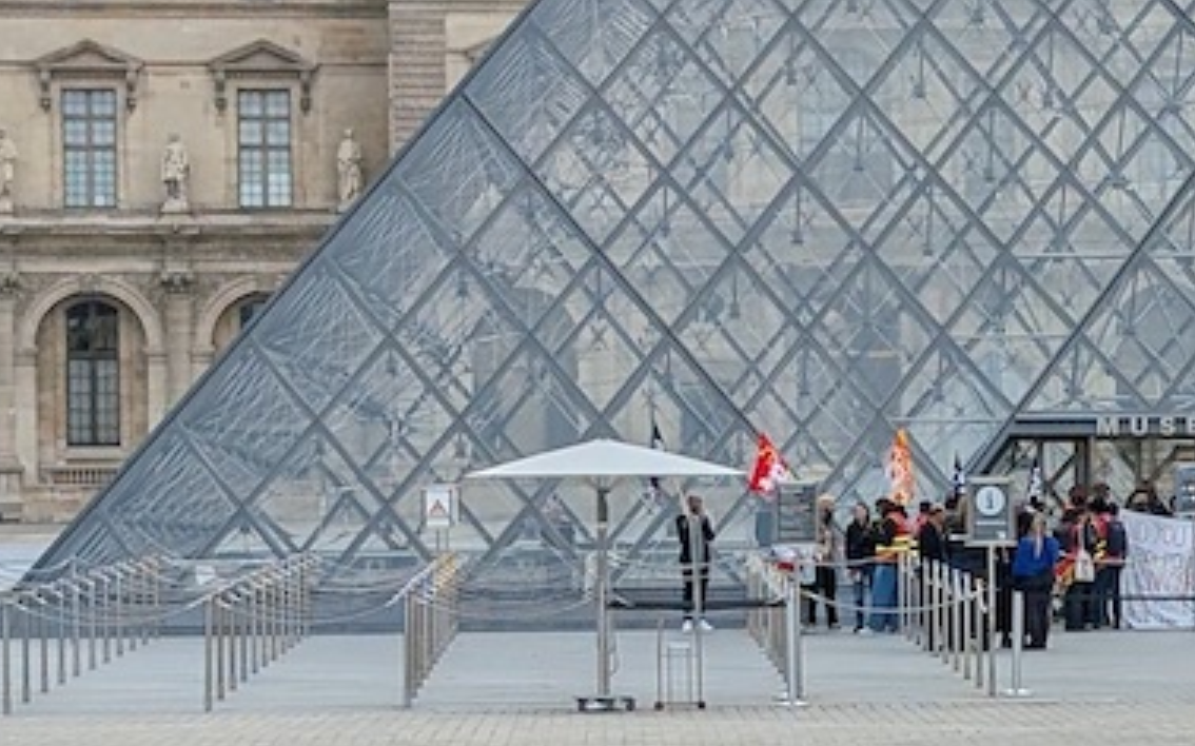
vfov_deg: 7.9
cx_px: 1189
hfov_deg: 12.5
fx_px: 5372
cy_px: 537
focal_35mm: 165
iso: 17
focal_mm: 6.9
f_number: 1.68
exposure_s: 1/534
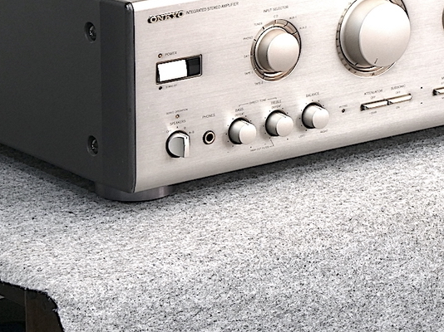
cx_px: 217
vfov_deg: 6.6
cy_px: 45
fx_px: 2859
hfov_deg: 8.9
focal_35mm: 223
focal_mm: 22.3
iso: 100
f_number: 5.2
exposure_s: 1/6
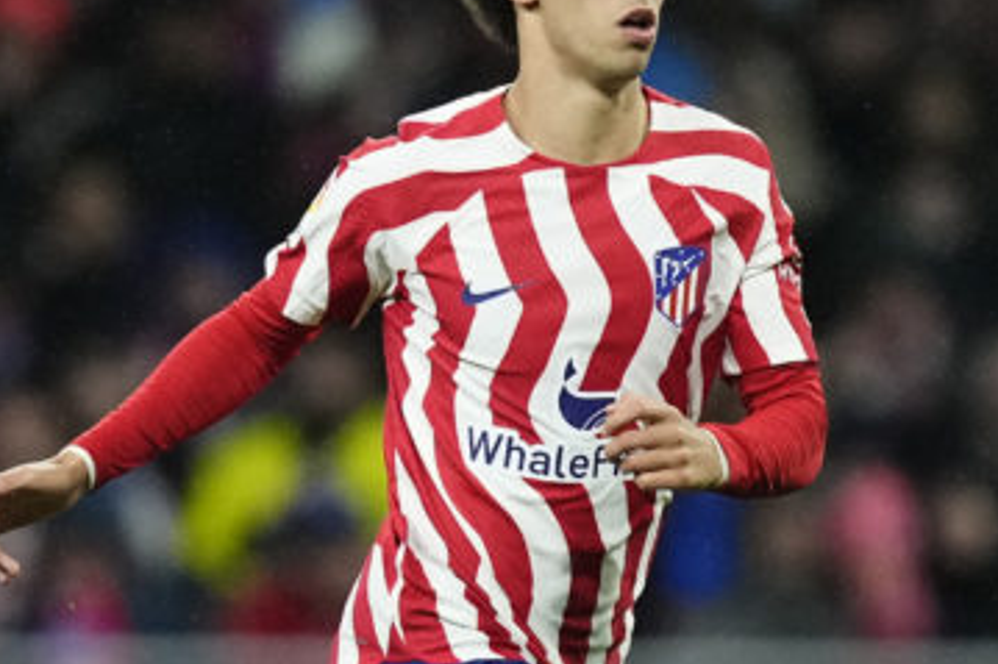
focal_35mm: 1141
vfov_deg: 1.2
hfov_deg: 1.8
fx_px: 31615
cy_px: 638
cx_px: 923
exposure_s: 1/1600
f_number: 3.2
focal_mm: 400
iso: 3200
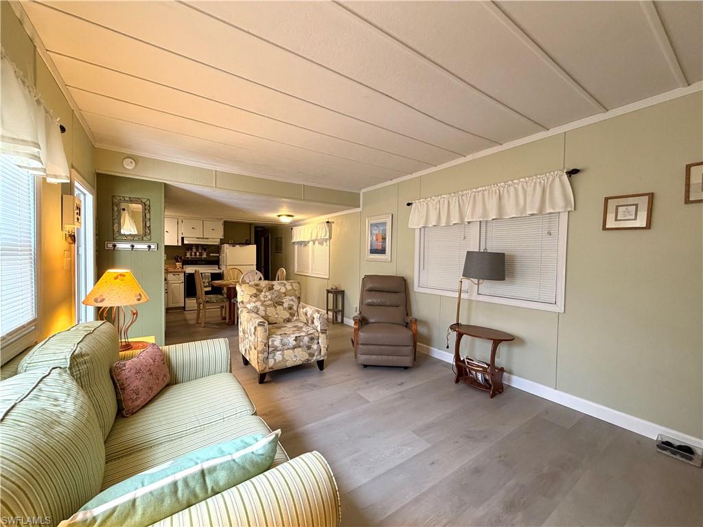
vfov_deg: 85.7
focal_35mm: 14
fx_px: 284
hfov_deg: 102.1
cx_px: 352
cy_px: 264
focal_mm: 2.22
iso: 250
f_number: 2.2
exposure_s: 1/60
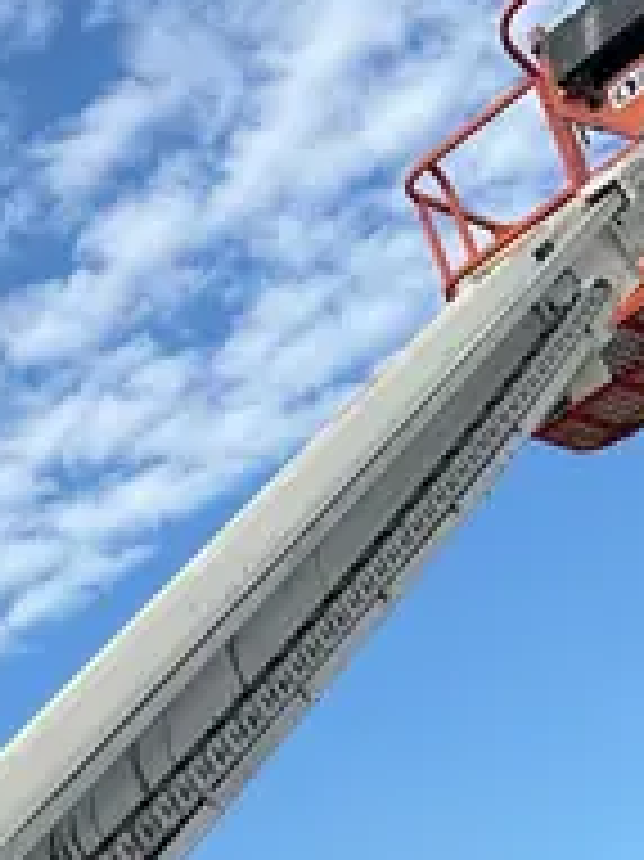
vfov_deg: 17.8
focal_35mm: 100
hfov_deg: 14.7
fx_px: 2483
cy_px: 1240
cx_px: 113
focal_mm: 5.96
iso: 50
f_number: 1.6
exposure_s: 1/2985
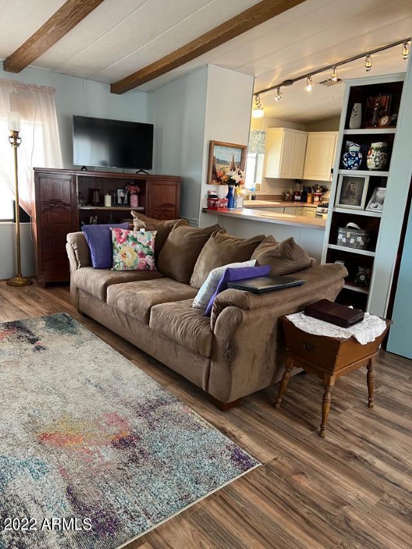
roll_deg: -2.8
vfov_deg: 67.3
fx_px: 412
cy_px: 274
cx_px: 206
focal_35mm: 26
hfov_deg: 53.1
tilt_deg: -14.4
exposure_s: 1/60
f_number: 1.5
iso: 200
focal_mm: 5.7
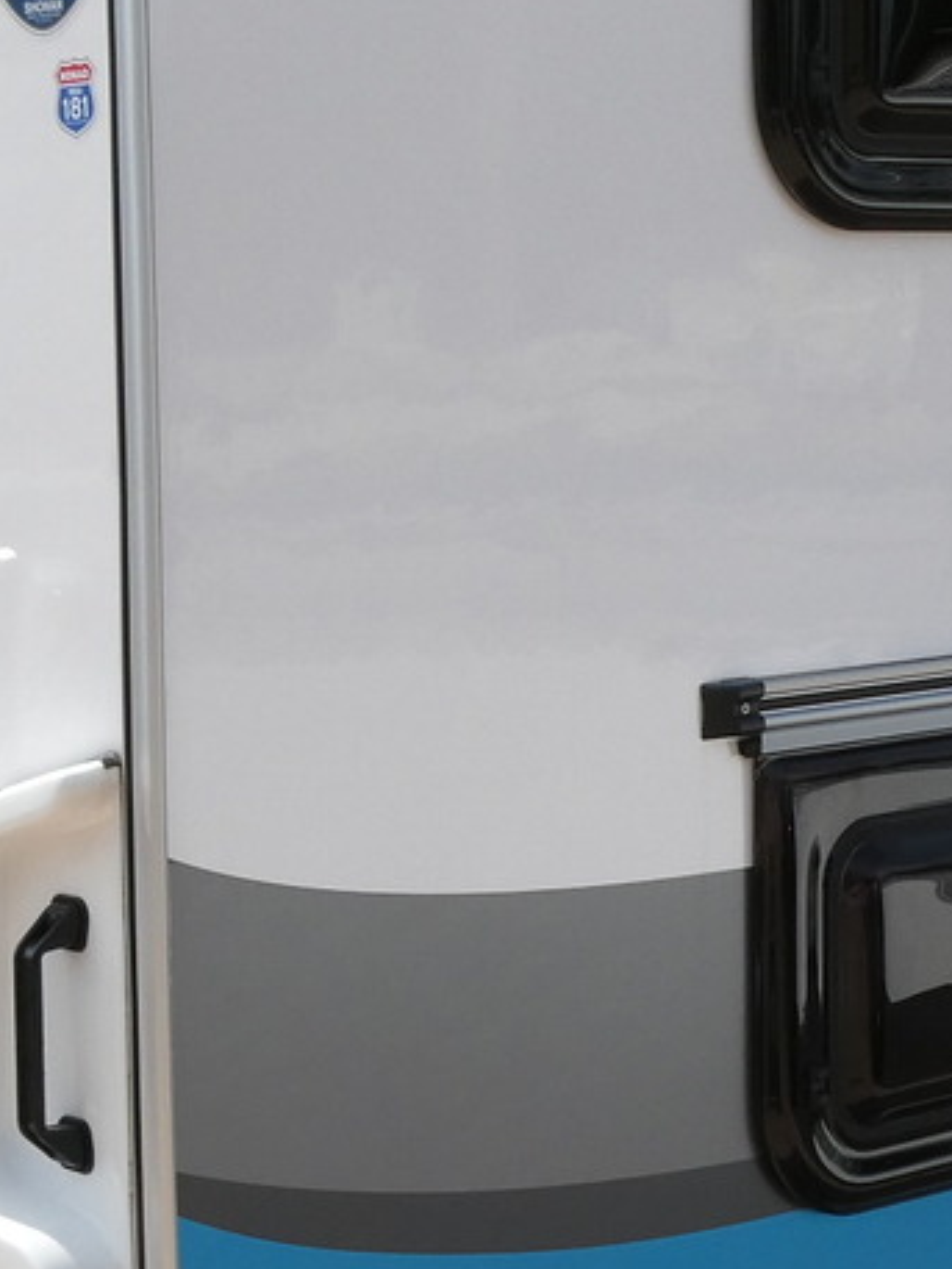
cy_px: 808
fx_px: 3592
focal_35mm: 98
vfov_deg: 20.0
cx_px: 527
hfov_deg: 15.1
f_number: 3.5
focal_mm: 5
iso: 80
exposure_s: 1/800
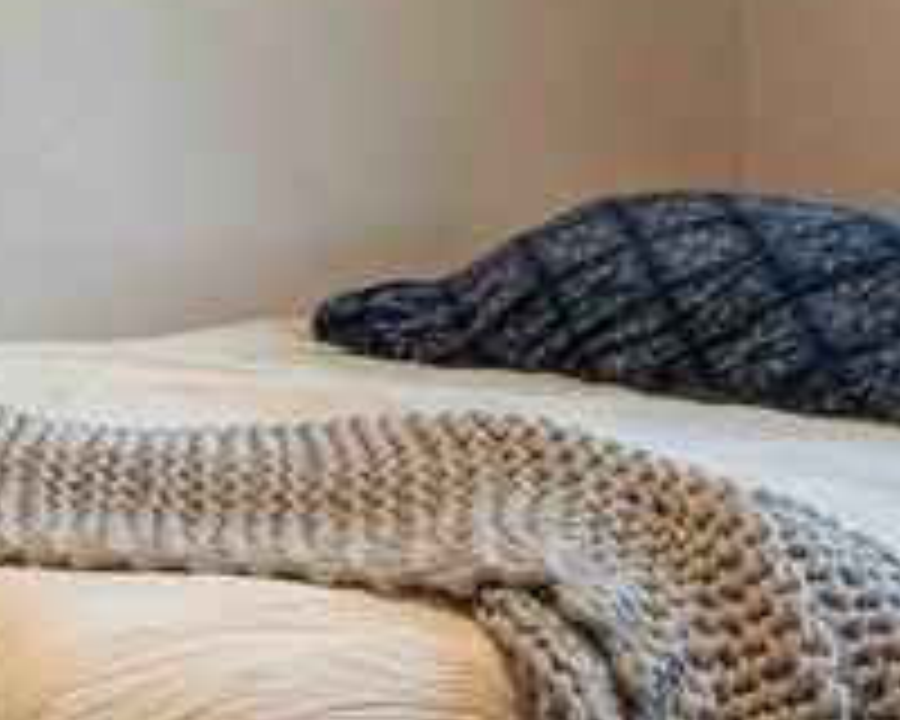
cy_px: 106
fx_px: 2051
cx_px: -32
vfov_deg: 19.6
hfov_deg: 23.5
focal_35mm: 77
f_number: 7.1
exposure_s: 1/80
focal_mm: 16
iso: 800
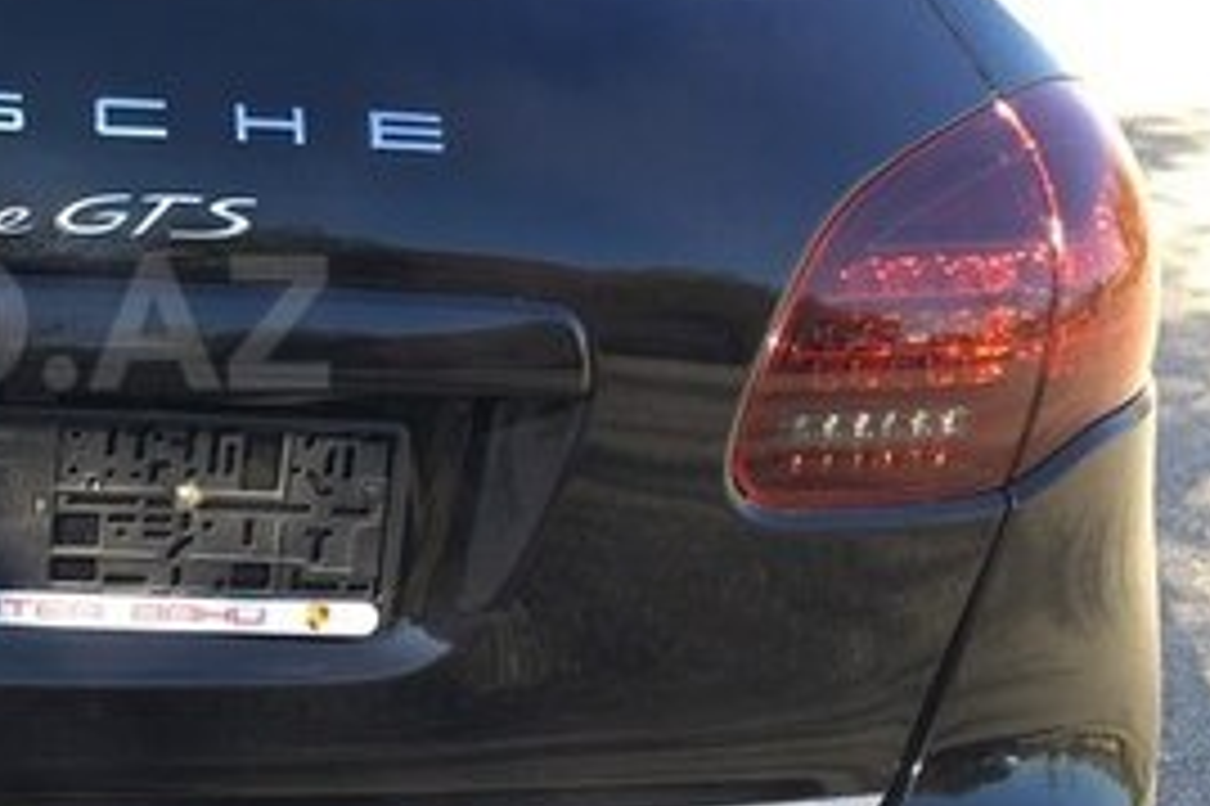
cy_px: 322
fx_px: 2486
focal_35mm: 74
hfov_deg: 25.3
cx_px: -130
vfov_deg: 18.4
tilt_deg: -16.5
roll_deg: -1.3
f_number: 2.2
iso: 25
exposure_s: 1/206
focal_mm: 4.15
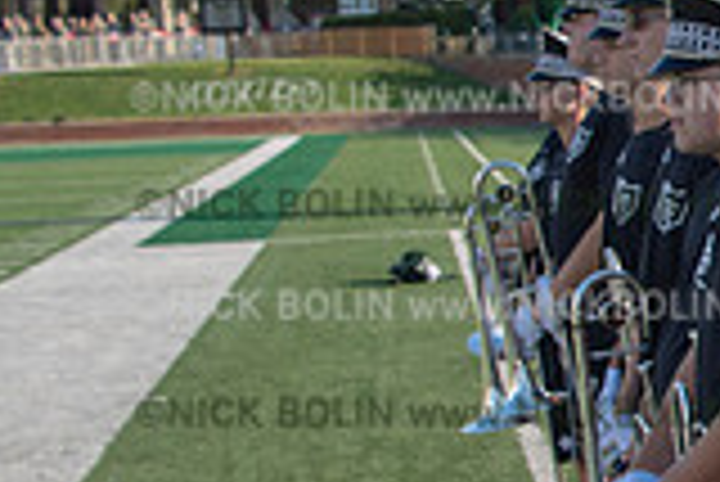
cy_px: 309
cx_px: 1184
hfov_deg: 19.3
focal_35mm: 87
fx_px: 1742
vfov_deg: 15.7
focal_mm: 24
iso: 100
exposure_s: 1/500
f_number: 5.6
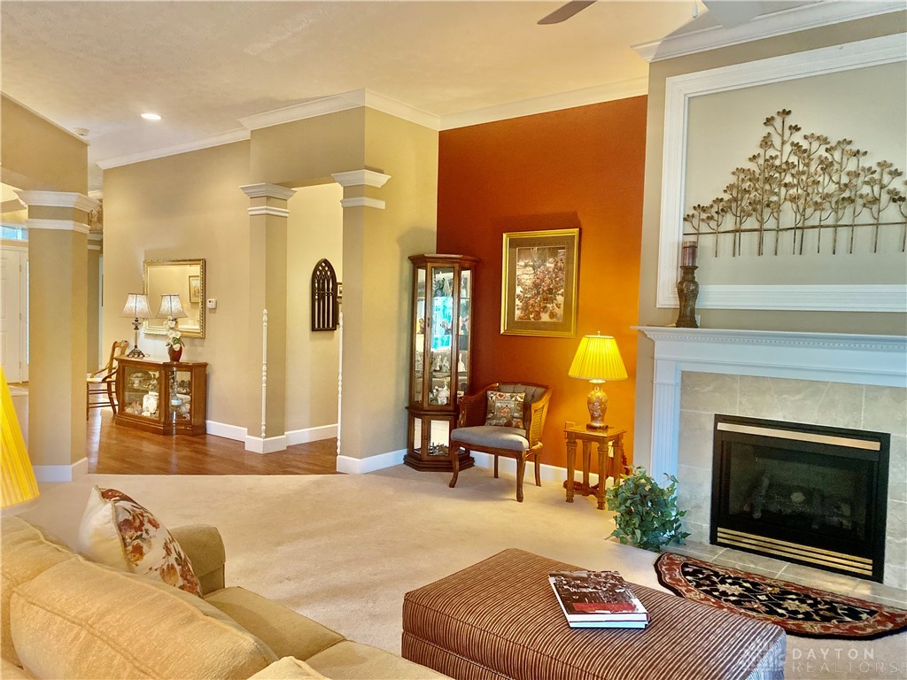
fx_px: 681
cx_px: 454
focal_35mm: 26
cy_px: 340
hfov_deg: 67.3
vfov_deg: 53.1
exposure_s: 1/60
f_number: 1.8
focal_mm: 4.25
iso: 500
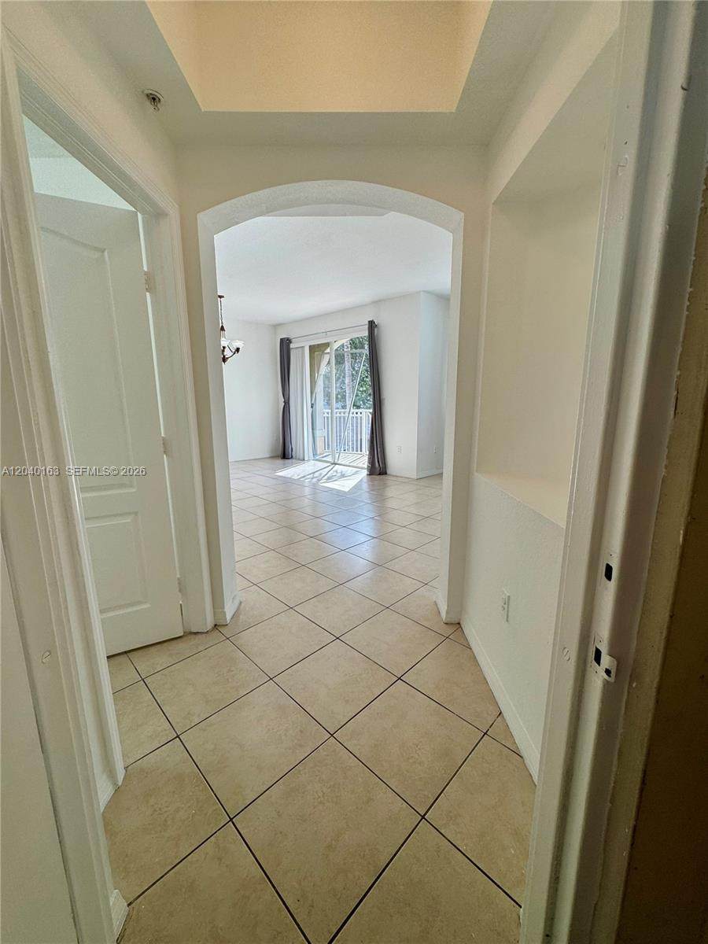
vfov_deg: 102.1
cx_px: 354
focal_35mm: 14
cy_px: 472
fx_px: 382
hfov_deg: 85.7
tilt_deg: -10.8
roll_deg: +0.7
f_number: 2.2
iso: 40
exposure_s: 1/254
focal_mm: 2.22
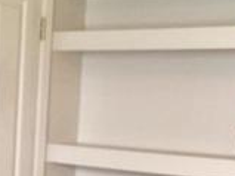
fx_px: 794
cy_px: 253
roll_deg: -3.2
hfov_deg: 16.6
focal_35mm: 117
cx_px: 16
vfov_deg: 12.1
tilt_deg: -10.8
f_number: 2.2
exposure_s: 1/30
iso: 200
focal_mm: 4.15
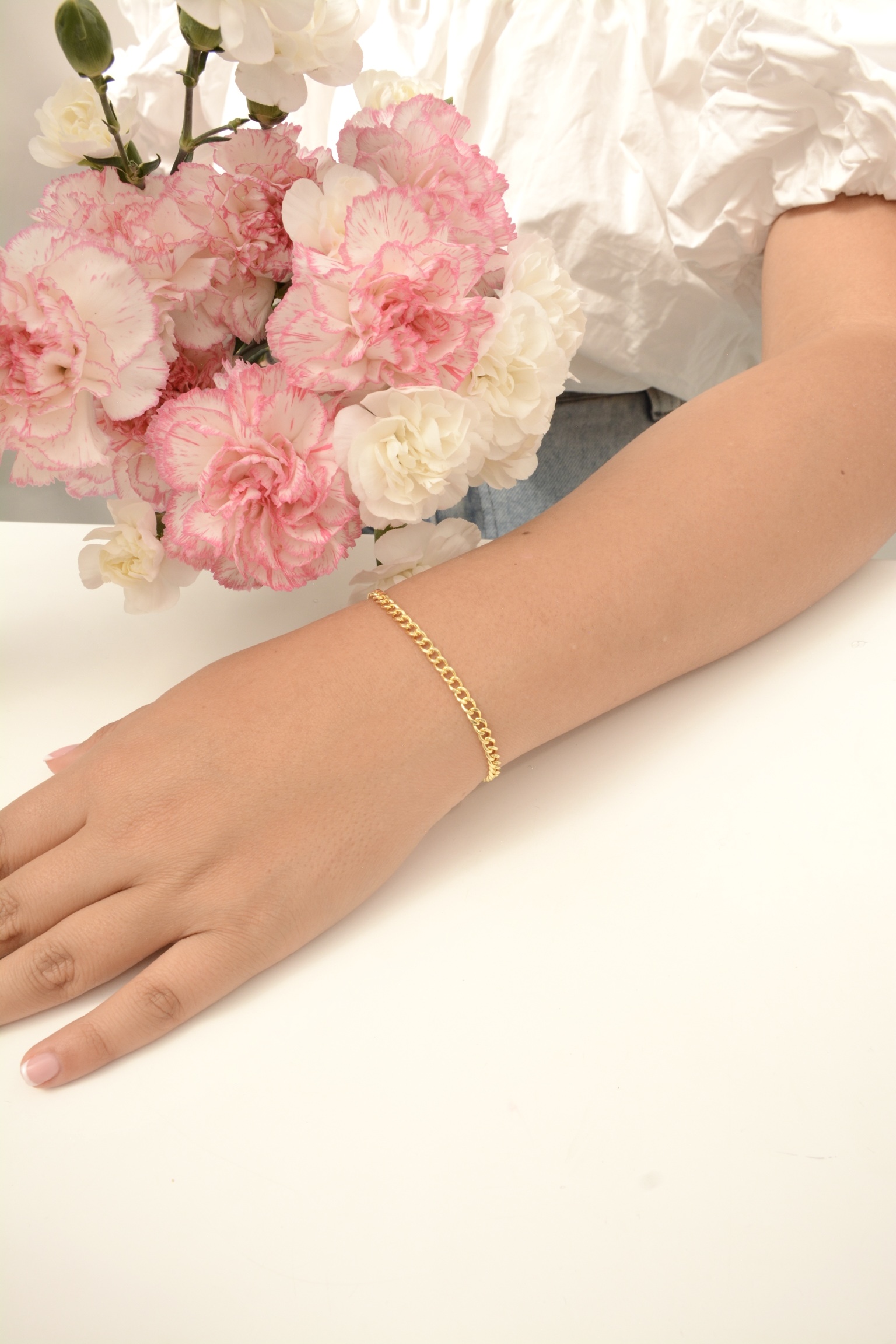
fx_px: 1120
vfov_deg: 61.9
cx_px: 448
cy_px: 672
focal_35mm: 30
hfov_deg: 43.6
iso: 500
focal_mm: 20
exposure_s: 1/500
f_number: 11
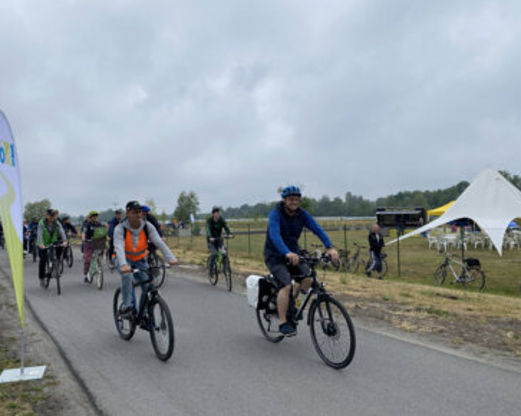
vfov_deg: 51.5
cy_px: 202
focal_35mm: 28
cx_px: 250
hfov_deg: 62.2
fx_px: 432
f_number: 1.8
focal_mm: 4.2
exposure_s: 1/2028
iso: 32
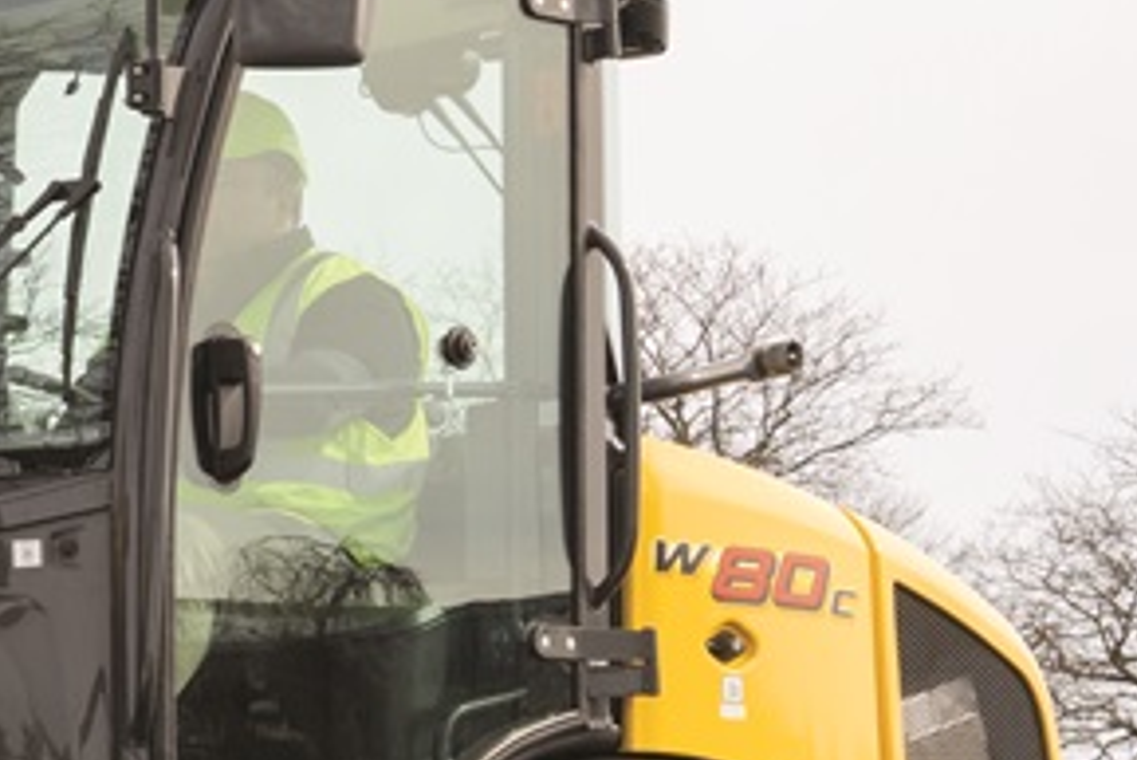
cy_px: 677
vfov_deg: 8.0
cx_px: -1279
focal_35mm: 171
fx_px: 5403
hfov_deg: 10.8
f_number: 10
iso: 100
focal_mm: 33
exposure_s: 1/125
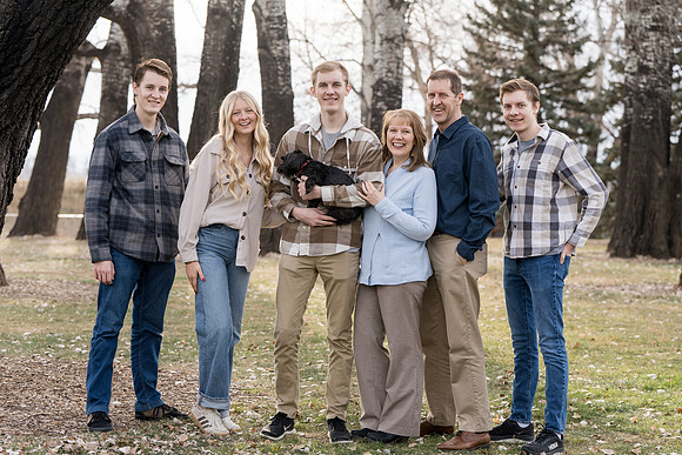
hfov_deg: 24.8
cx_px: 341
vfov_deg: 16.7
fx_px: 1554
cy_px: 228
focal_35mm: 82
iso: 250
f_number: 4
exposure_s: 1/250
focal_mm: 82
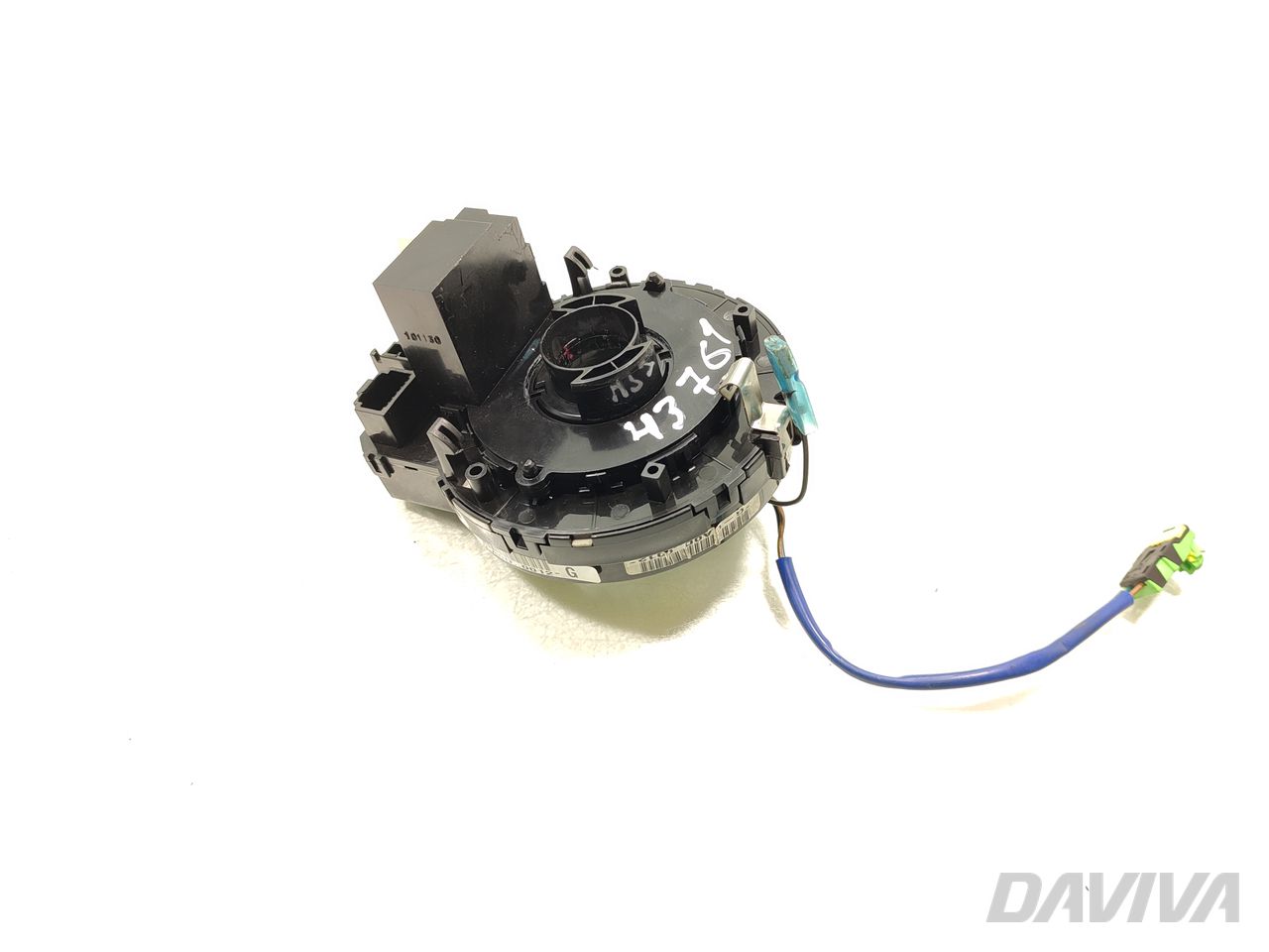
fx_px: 880
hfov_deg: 71.6
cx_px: 634
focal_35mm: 24
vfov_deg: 56.8
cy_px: 476
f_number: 1.89
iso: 320
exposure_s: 1/100
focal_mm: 5.89
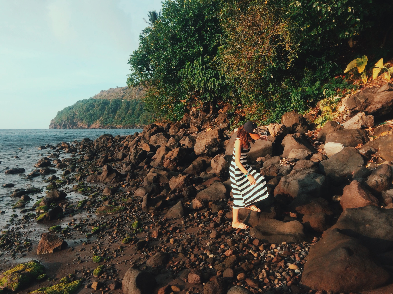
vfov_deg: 48.2
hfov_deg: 61.7
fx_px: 329
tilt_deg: -3.2
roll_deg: -0.3
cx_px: 196
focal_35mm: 29
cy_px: 147
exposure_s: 1/595
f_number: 2.2
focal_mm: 4.15
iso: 32
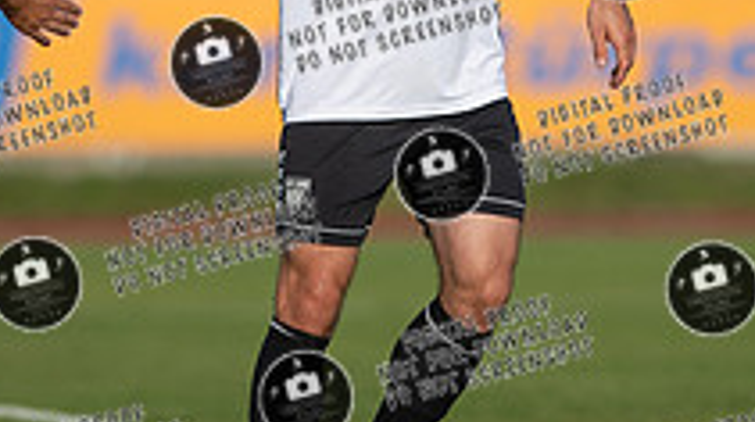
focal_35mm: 877
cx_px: 404
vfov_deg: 1.4
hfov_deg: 2.5
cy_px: -119
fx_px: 17533
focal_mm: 300
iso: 64
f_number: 3.2
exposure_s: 1/1600
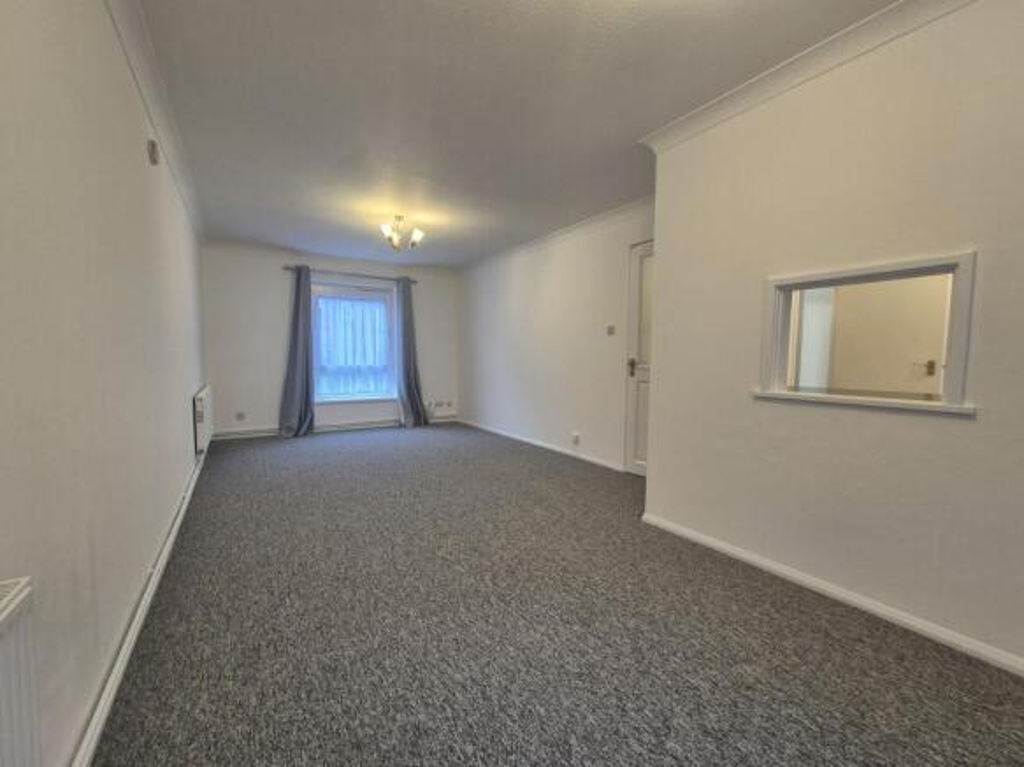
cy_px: 384
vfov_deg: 89.9
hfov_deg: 106.2
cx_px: 512
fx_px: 384
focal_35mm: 13
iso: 160
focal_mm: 2.2
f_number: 2.2
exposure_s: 1/50
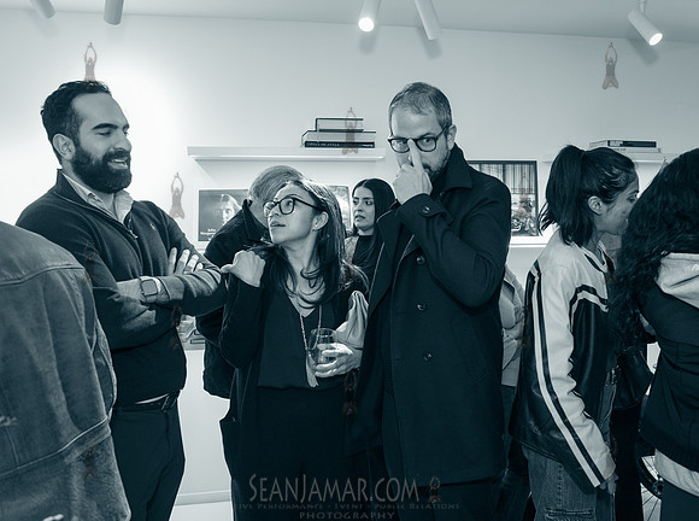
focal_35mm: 36
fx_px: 717
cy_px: 274
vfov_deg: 39.9
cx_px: 410
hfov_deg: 51.7
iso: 1600
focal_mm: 31
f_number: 4
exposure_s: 1/160
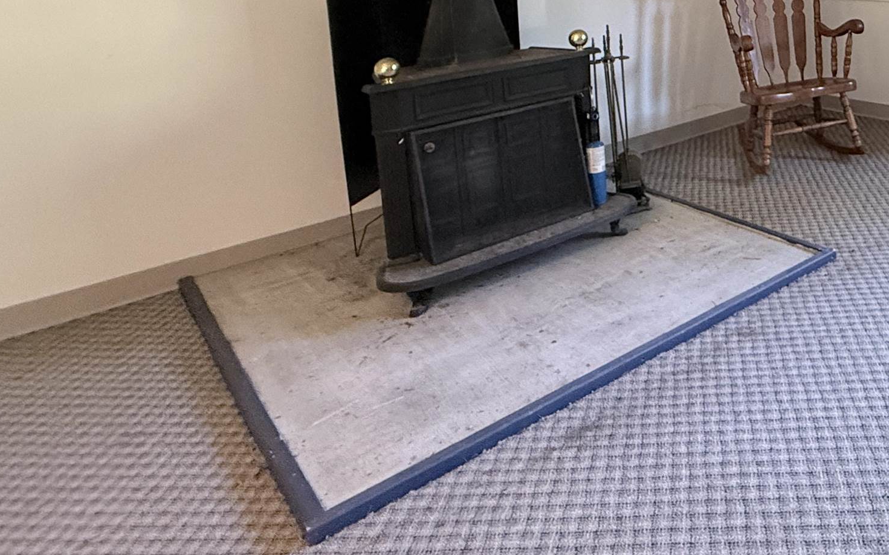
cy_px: -33
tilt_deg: -3.2
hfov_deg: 49.6
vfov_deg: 35.6
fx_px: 751
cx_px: 893
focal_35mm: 31
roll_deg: +1.6
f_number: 2.2
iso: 500
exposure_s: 1/60
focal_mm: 2.22
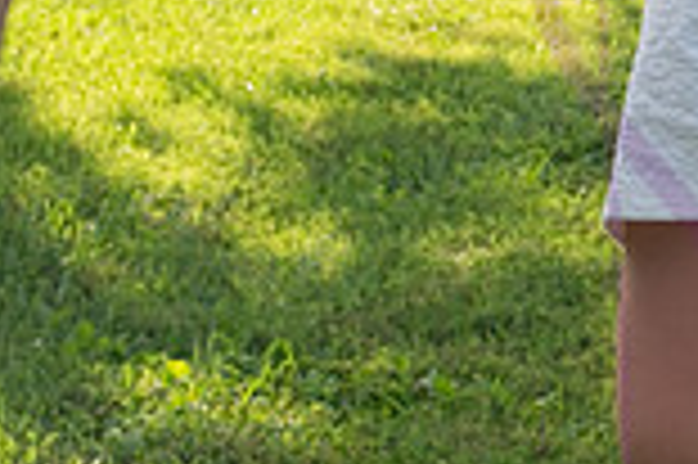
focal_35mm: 116
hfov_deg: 15.1
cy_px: -18
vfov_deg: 11.6
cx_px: 1292
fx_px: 2247
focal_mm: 31
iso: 400
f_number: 10
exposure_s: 1/320
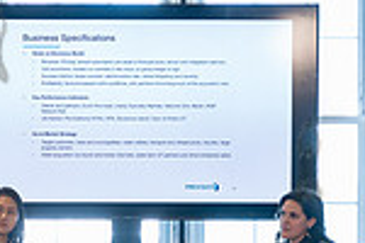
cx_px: -7
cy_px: 276
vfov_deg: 5.1
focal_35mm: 271
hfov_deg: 7.6
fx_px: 2747
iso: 2500
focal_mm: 70
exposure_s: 1/160
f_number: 5.6
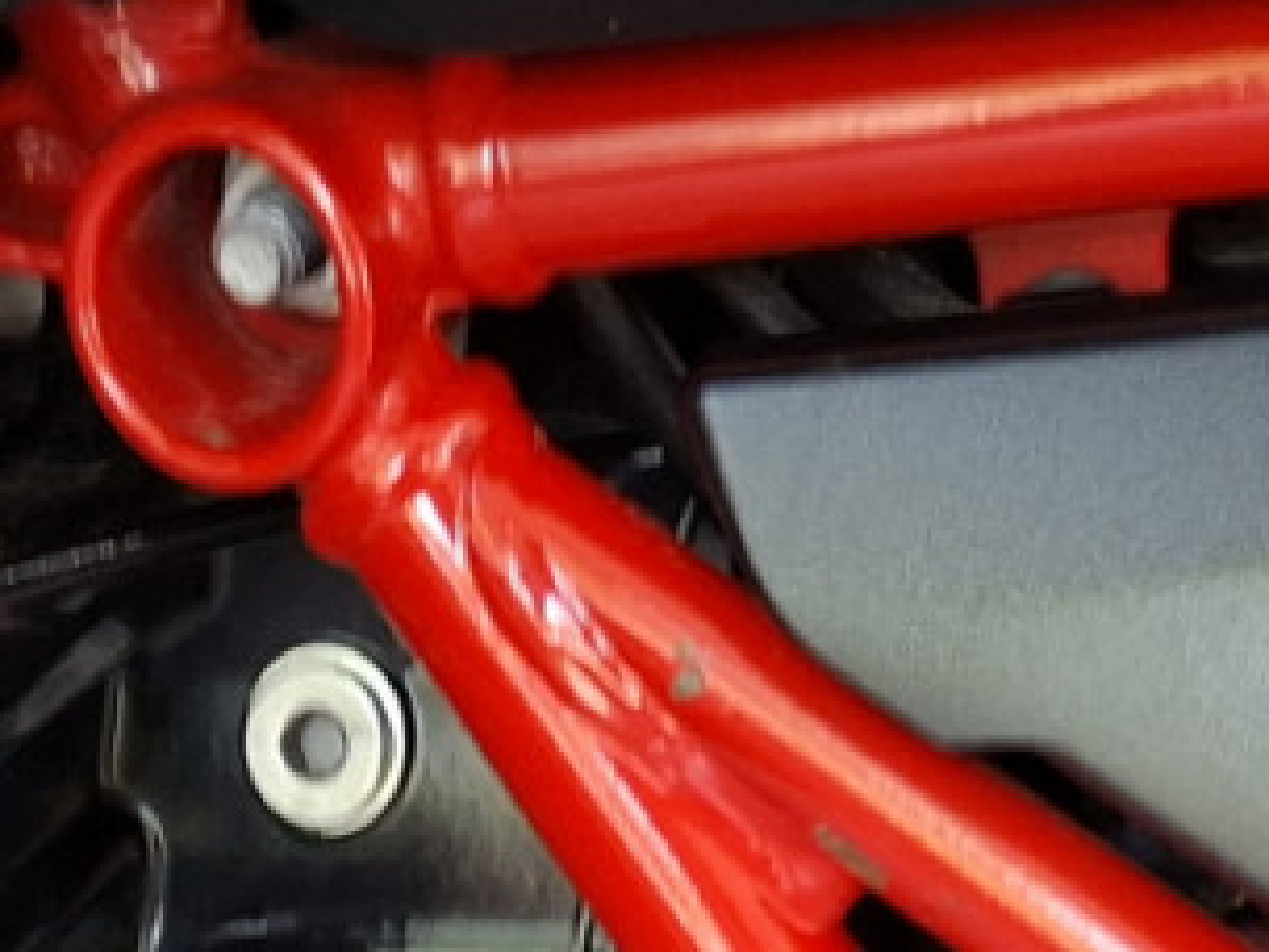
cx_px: 367
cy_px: 2422
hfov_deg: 16.2
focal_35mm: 121
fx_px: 4436
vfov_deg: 10.3
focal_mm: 5.54
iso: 200
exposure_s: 1/60
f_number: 1.8
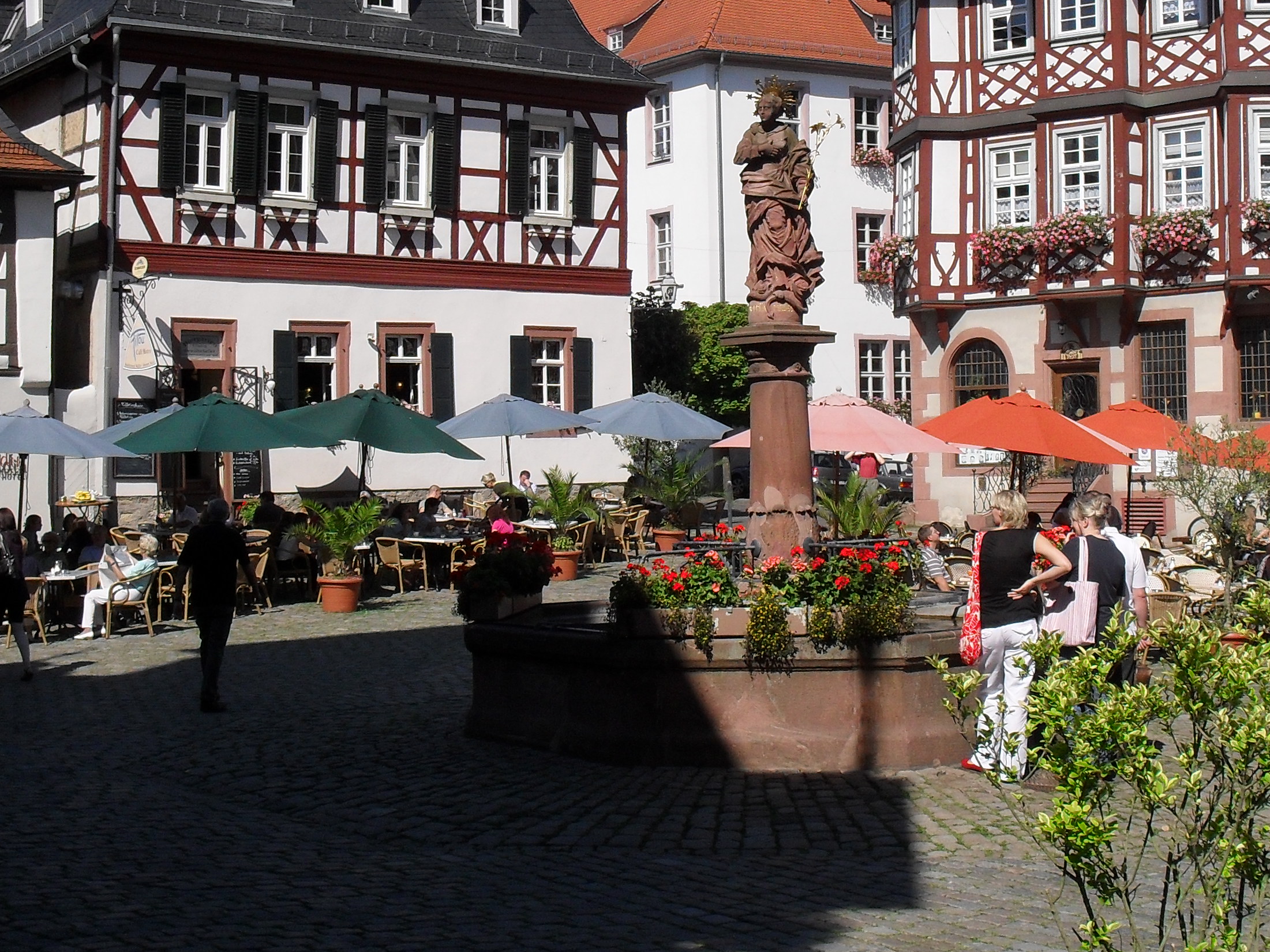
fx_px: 2128
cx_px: 757
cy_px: 284
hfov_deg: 33.1
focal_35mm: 58
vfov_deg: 25.0
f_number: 8.4
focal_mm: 6.3
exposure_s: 1/250
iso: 100
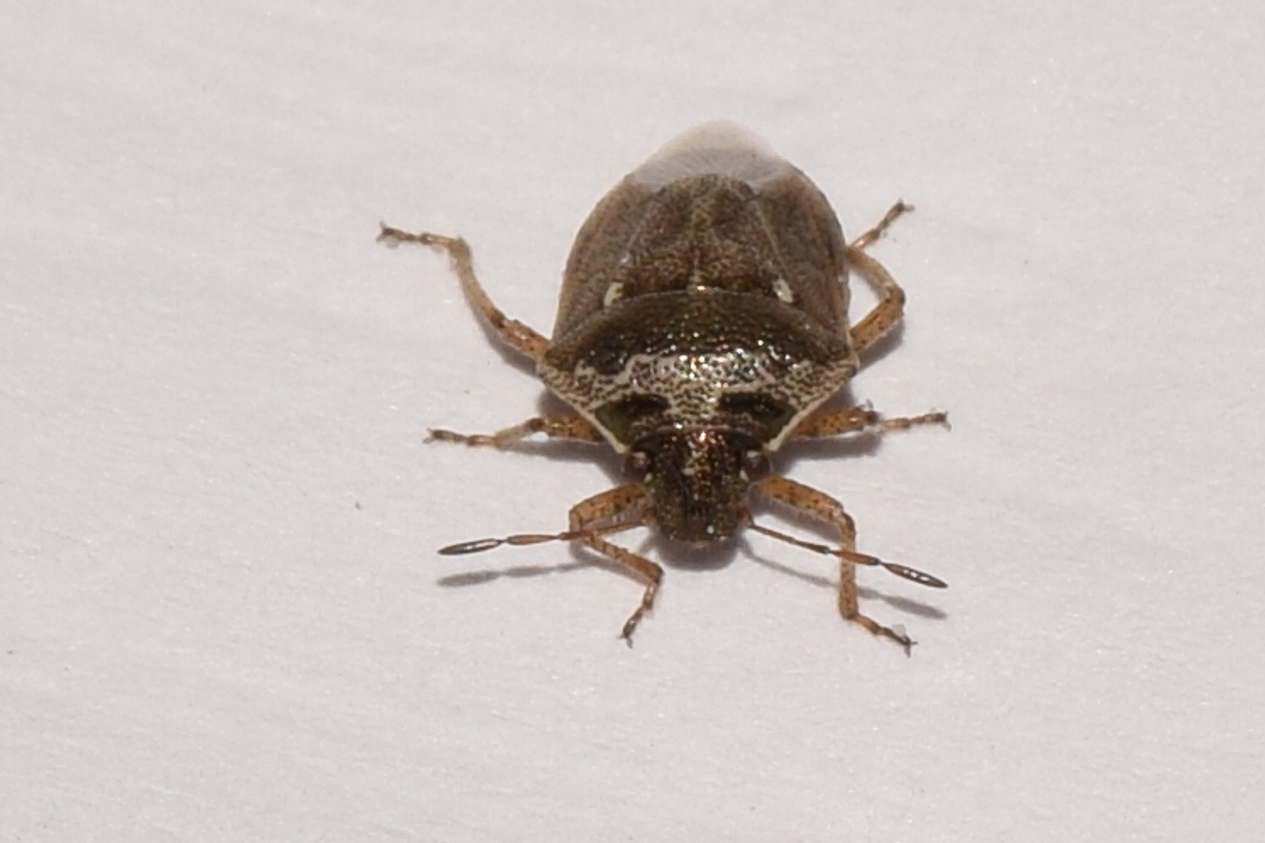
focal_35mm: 270
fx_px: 9487
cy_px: 420
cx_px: 635
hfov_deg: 7.6
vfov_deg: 5.1
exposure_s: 1/200
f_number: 16
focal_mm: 140
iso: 100
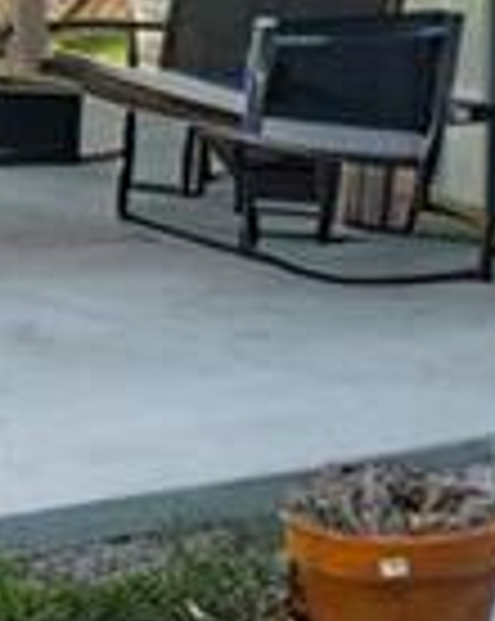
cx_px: 558
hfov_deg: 8.8
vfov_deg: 10.7
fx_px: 3193
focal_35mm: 174
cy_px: -342
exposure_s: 1/40
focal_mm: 16
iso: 125
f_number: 5
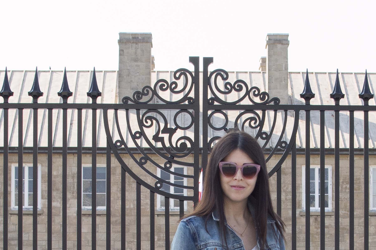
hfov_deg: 12.0
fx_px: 1792
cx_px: 202
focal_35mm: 172
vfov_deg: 7.9
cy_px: 305
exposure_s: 1/500
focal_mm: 35
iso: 320
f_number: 8
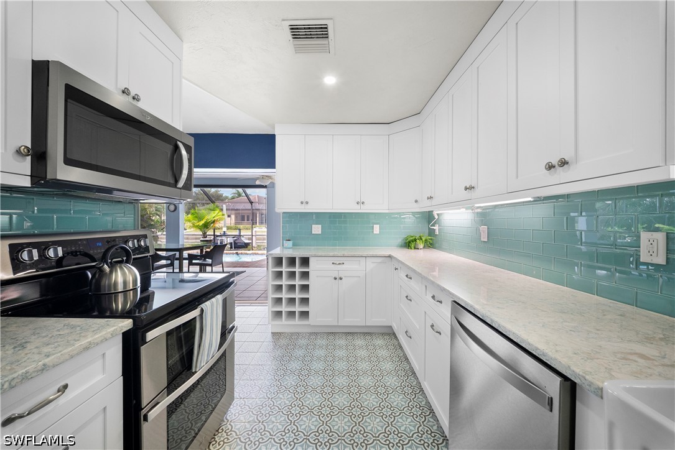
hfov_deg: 112.6
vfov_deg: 90.0
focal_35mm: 12
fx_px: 225
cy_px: 225
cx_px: 338
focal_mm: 12
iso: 2000
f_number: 11
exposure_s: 1/25
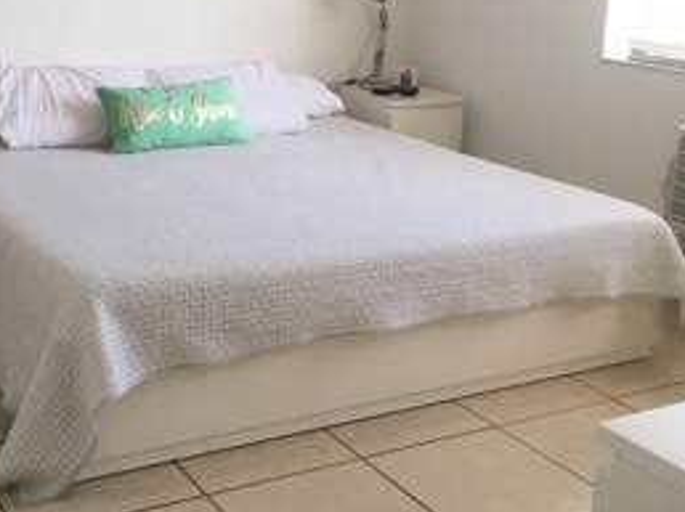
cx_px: 228
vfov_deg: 26.5
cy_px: 101
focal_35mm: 54
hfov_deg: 35.2
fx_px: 1068
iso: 25
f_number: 2.2
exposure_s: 1/30
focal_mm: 4.15
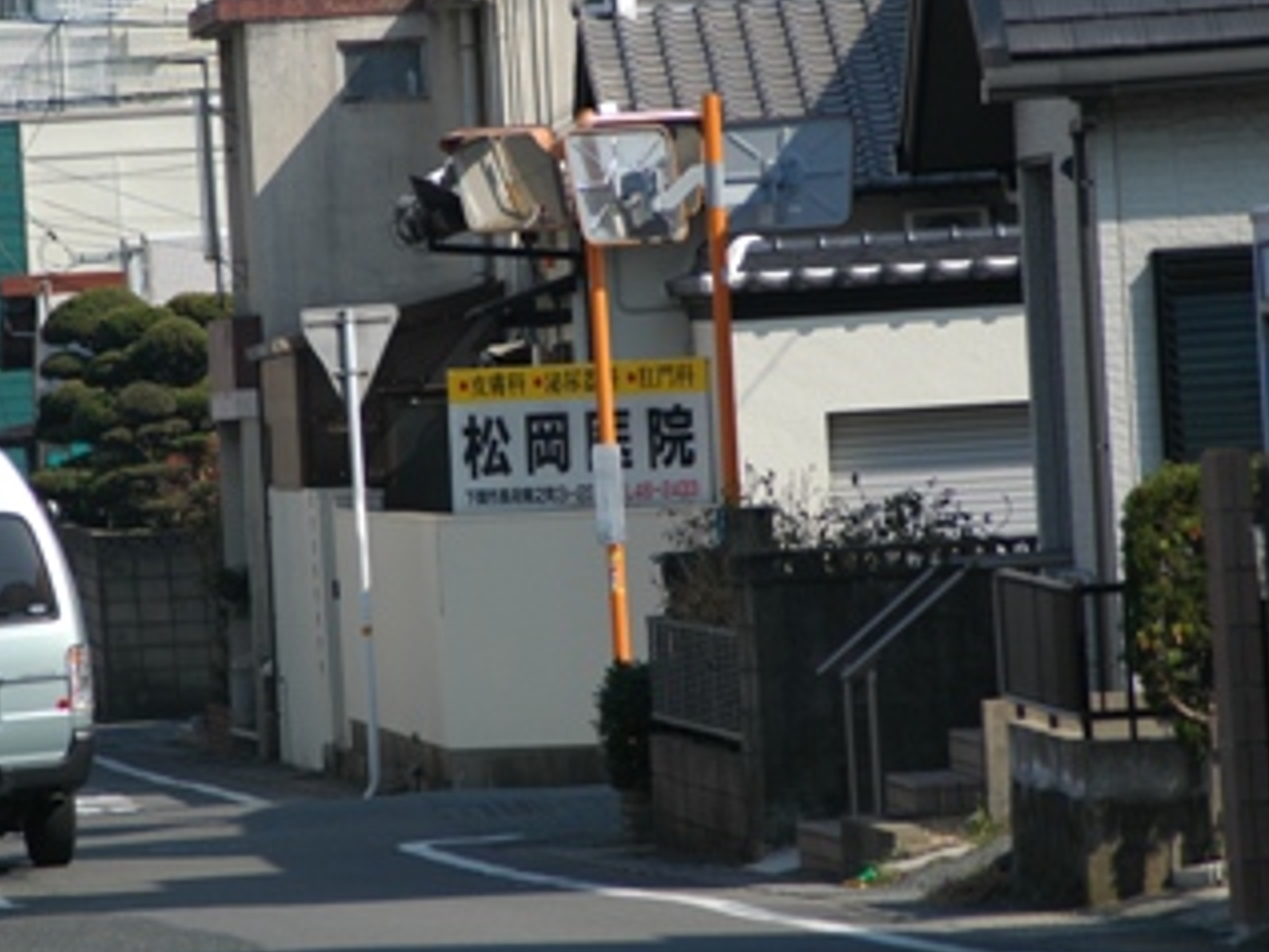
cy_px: 404
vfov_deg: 3.7
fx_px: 14926
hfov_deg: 4.9
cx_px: 496
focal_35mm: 407
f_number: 7.1
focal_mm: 200
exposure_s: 1/800
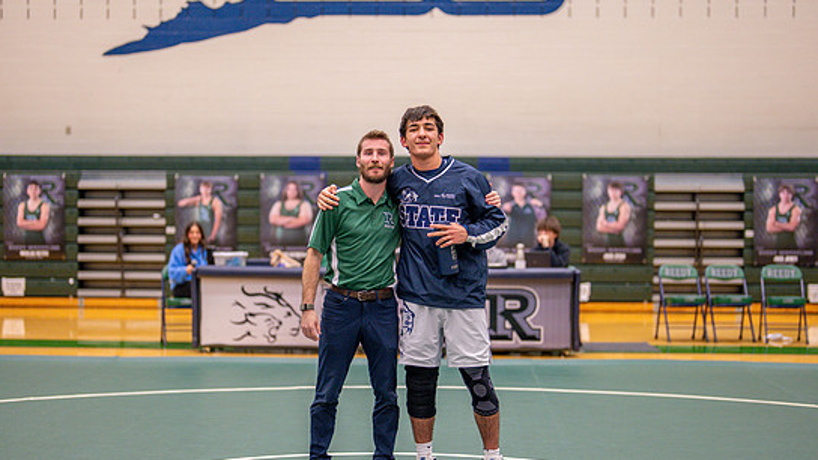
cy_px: 268
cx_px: 395
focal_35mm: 67
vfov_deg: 18.0
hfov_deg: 31.4
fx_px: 1453
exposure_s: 1/800
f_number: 1.2
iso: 1000
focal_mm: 50
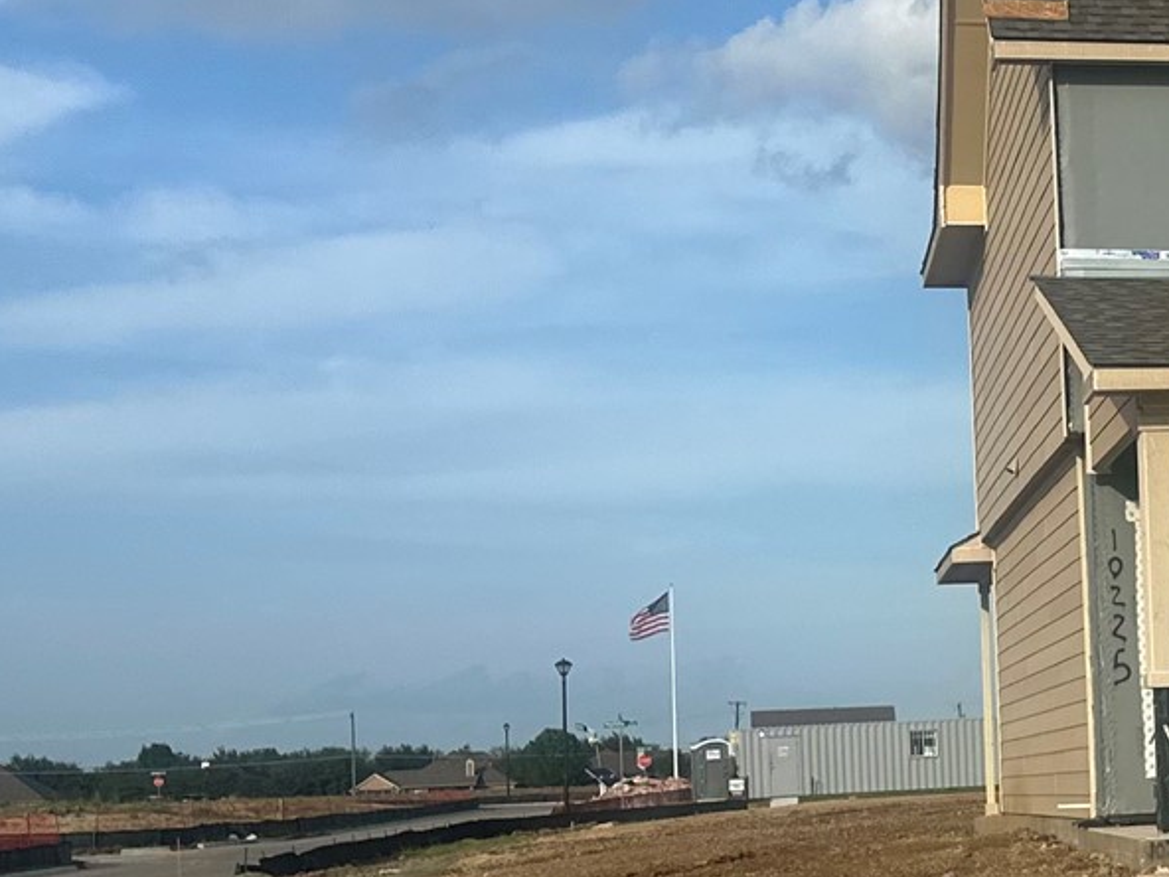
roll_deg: +2.4
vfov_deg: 17.7
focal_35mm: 83
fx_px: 2803
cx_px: 1386
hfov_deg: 21.9
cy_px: 597
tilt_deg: +3.3
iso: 80
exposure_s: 1/4545
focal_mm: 6.86
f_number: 1.78
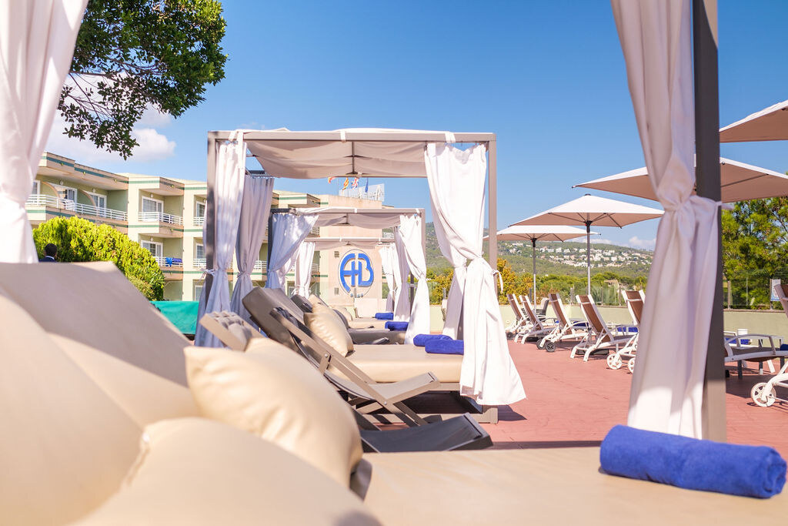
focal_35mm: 35
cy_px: 263
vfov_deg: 37.6
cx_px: 394
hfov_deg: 54.1
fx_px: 772
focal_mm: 23
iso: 400
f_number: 3.2
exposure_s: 1/8000
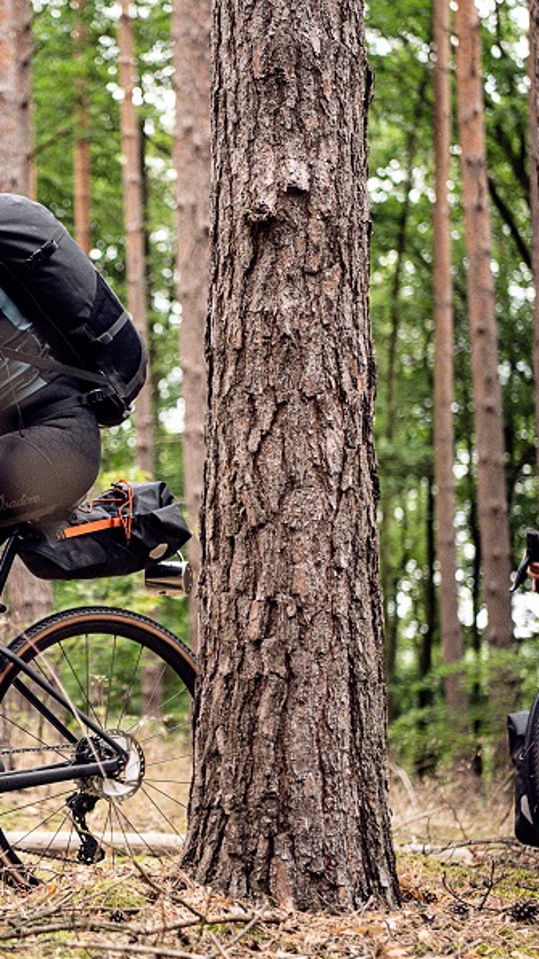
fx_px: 2491
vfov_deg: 21.8
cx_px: 13
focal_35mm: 98
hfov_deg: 12.2
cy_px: 480
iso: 1600
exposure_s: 1/1250
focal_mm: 62
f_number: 2.8
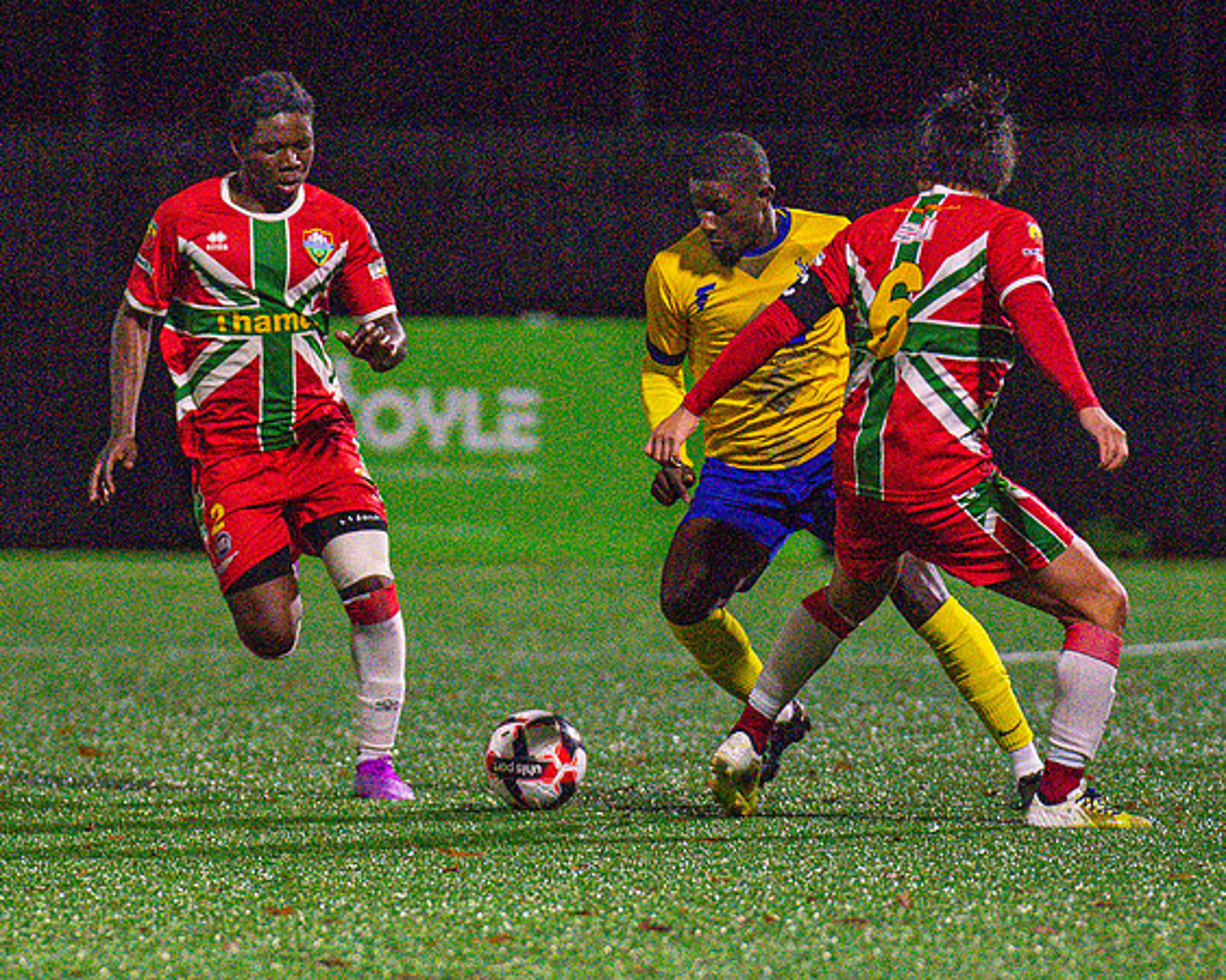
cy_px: 640
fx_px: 20157
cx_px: 536
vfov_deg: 2.8
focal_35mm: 556
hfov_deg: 3.5
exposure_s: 1/2000
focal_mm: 250
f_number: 2.8
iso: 12800
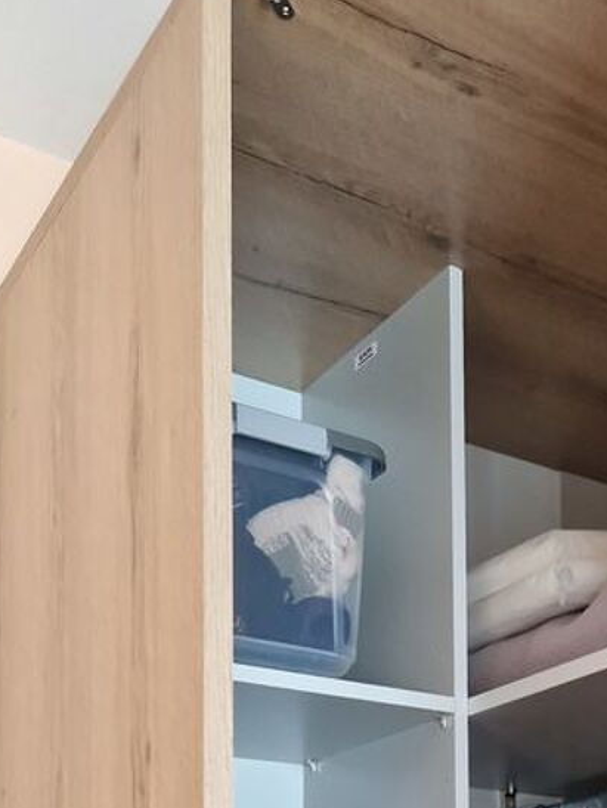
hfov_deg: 25.6
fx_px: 1308
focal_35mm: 56
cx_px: 505
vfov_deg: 30.4
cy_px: 905
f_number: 1.8
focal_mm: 5.4
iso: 160
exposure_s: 1/100
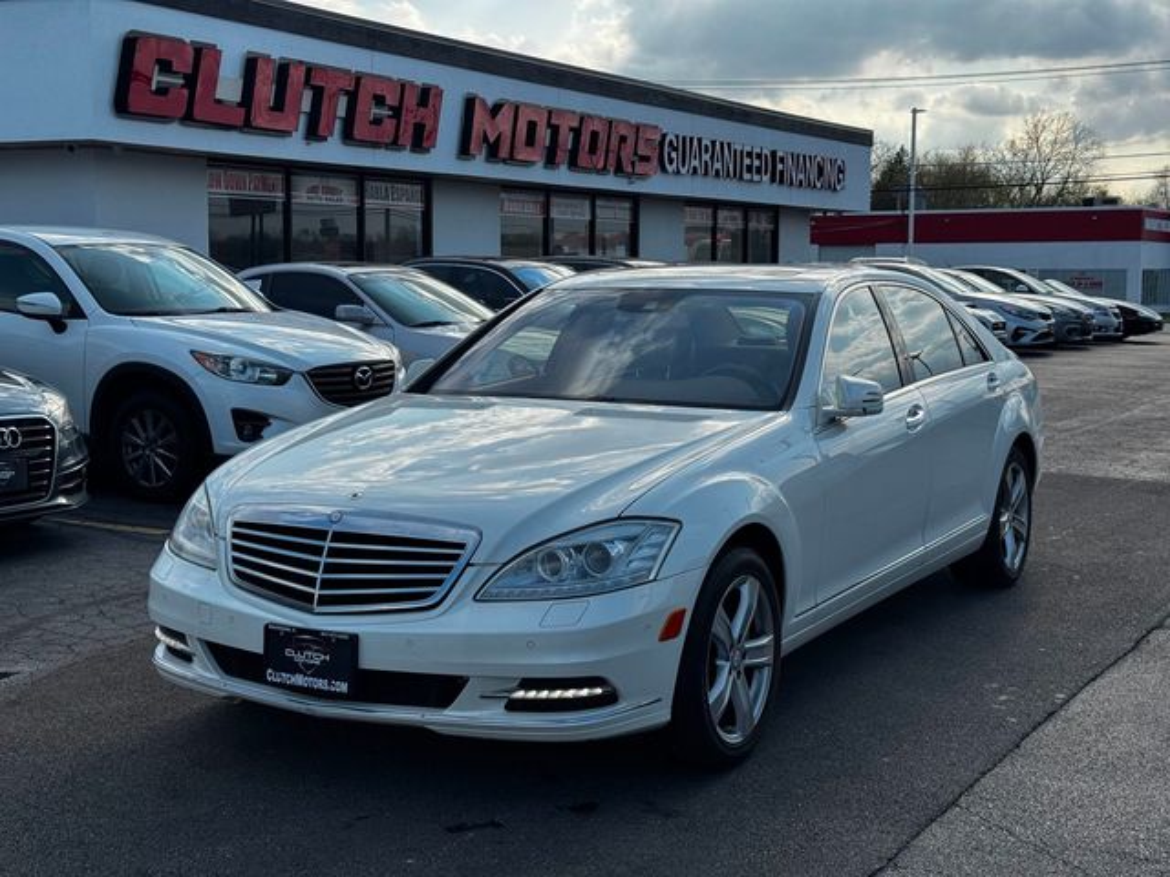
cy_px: 438
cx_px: 585
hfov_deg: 39.7
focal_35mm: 48
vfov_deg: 30.3
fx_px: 1622
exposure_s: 1/3817
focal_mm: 6.76
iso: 64
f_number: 1.78
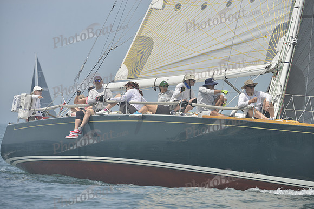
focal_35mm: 240
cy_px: 104
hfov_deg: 8.6
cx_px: 157
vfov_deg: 5.7
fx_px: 2094
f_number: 7.1
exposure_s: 1/1000
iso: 280
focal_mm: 240
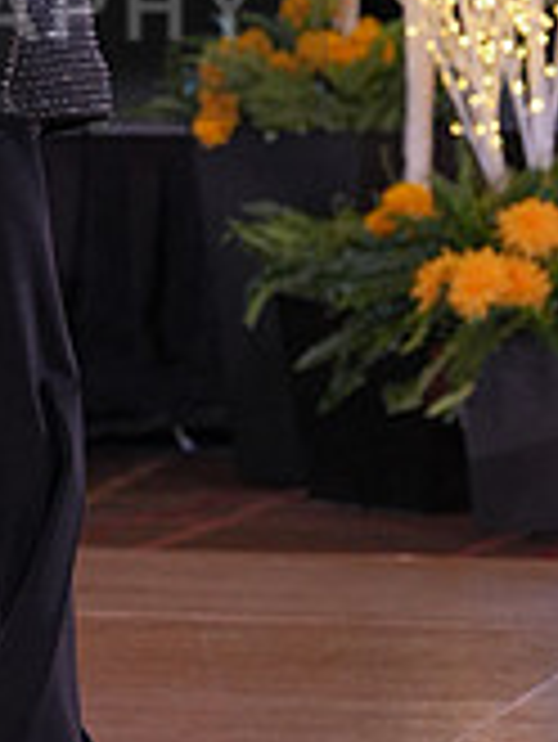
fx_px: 7921
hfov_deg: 4.0
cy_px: -27
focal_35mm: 369
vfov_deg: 5.4
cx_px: -290
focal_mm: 109
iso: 1250
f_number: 4
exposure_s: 1/400
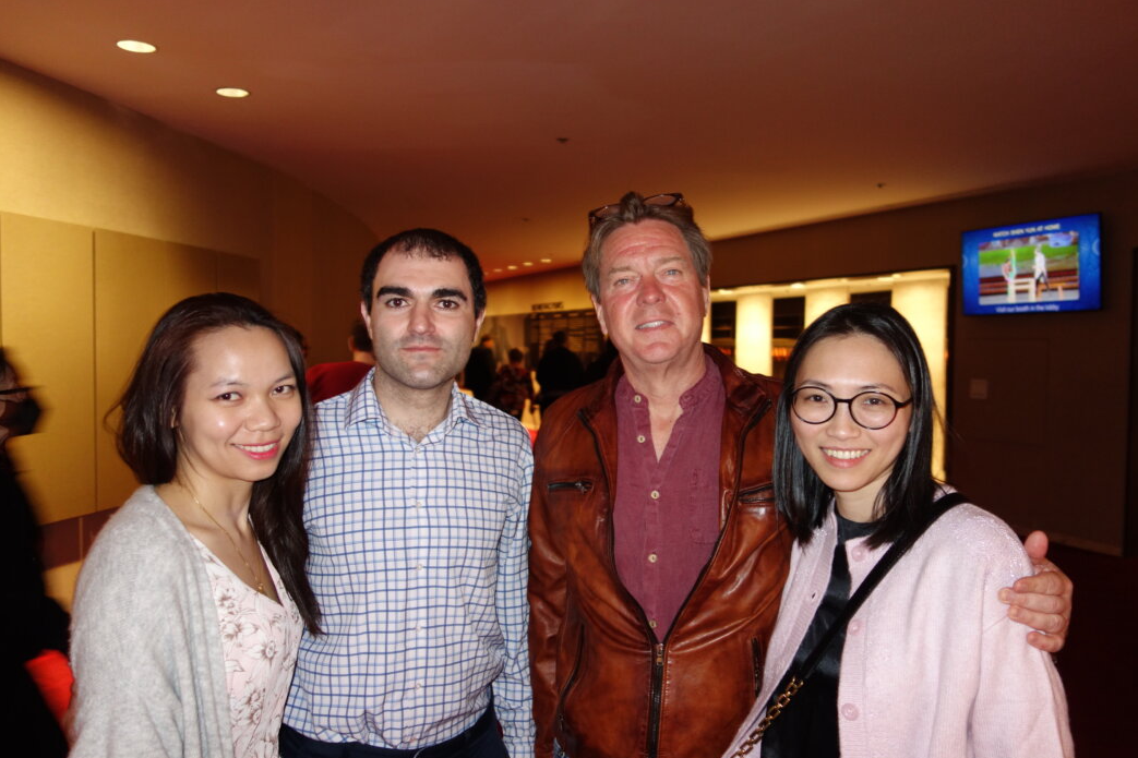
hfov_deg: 63.7
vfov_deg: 44.9
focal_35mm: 29
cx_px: 552
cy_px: 390
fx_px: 917
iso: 400
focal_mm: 10.4
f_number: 1.8
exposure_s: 1/30
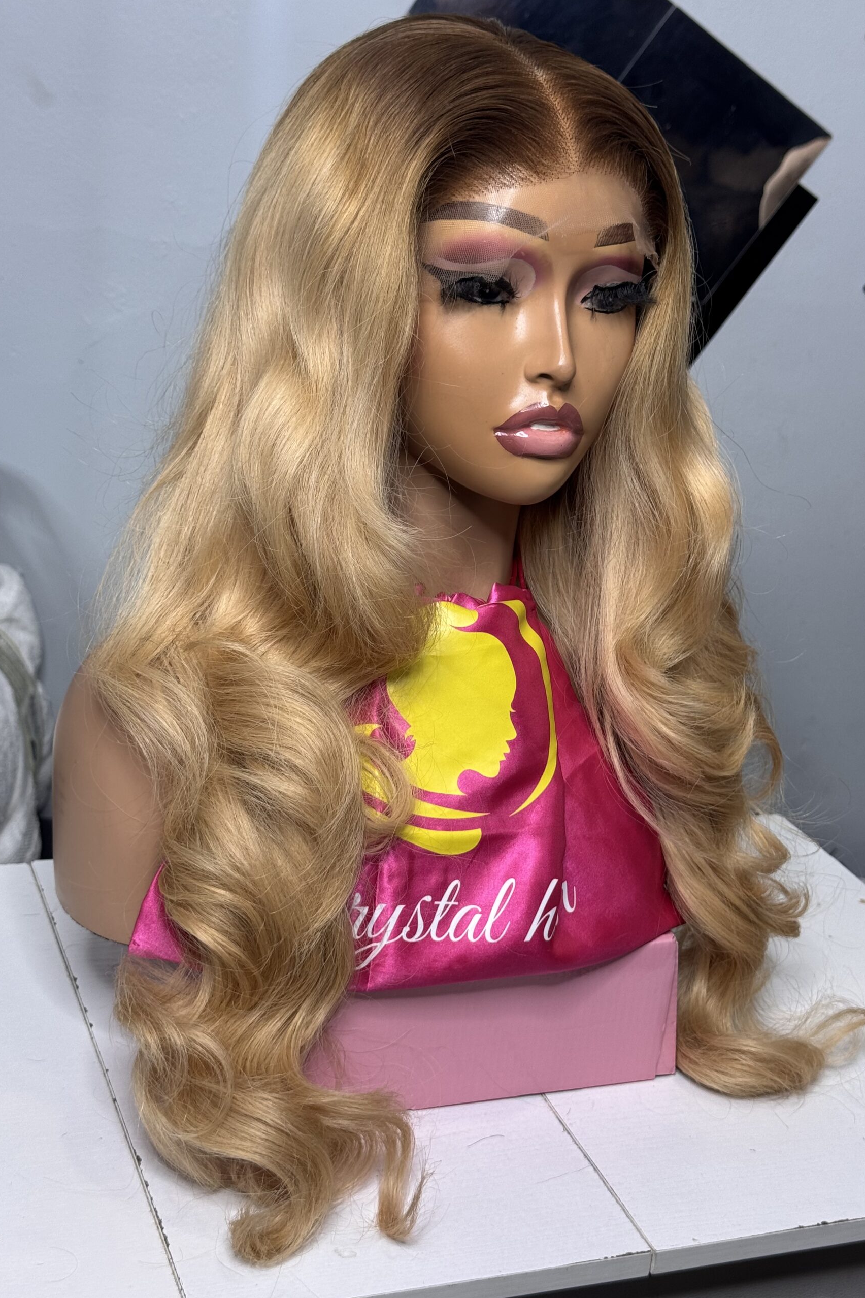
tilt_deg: -19.0
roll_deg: -6.7
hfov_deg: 27.0
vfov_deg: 39.6
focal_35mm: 50
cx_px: 474
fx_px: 1802
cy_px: 649
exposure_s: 1/60
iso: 50
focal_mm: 6.76
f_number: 1.78
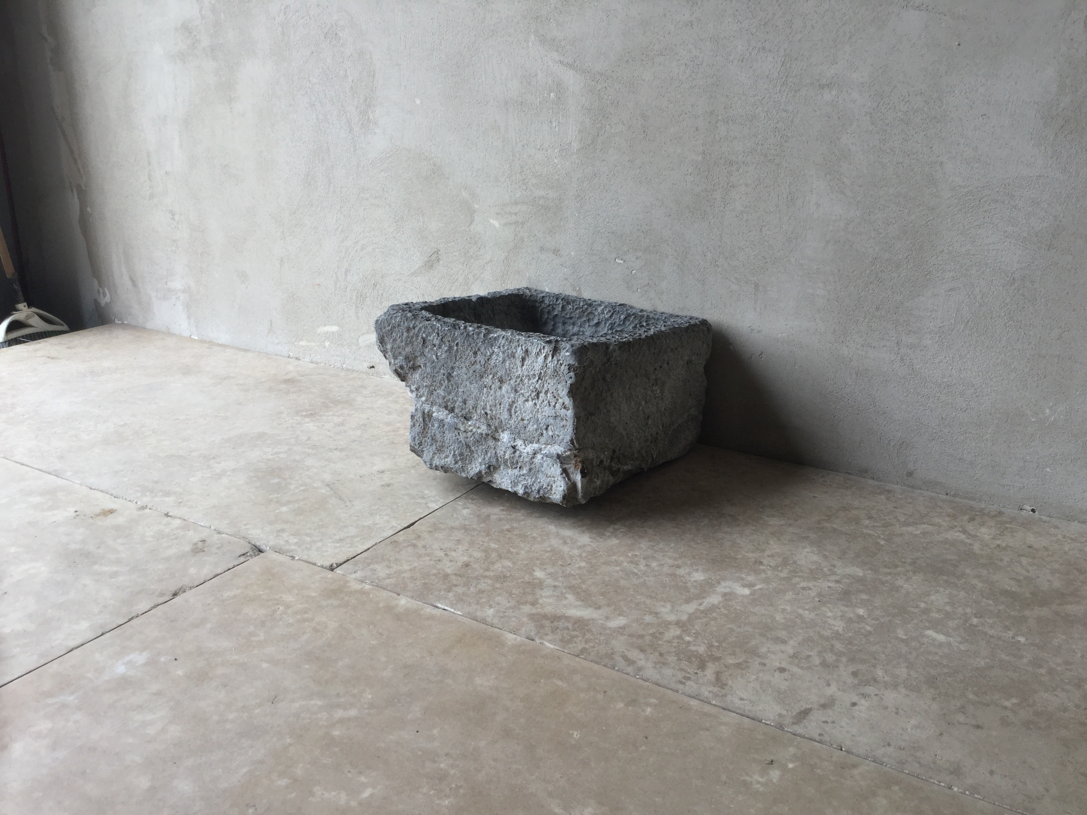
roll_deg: +0.2
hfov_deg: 58.4
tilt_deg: -18.4
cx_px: 544
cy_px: 408
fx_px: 973
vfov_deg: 45.4
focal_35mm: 31
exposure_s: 1/120
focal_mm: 3.3
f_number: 2.4
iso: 32
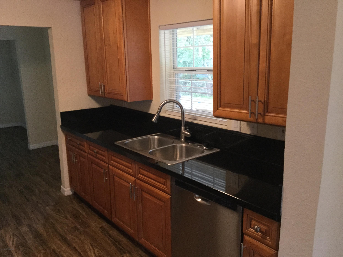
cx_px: 172
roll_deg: -0.2
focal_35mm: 31
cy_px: 128
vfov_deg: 45.4
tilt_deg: -11.9
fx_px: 307
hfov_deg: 58.4
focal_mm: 3.3
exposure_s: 1/30
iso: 125
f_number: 2.4
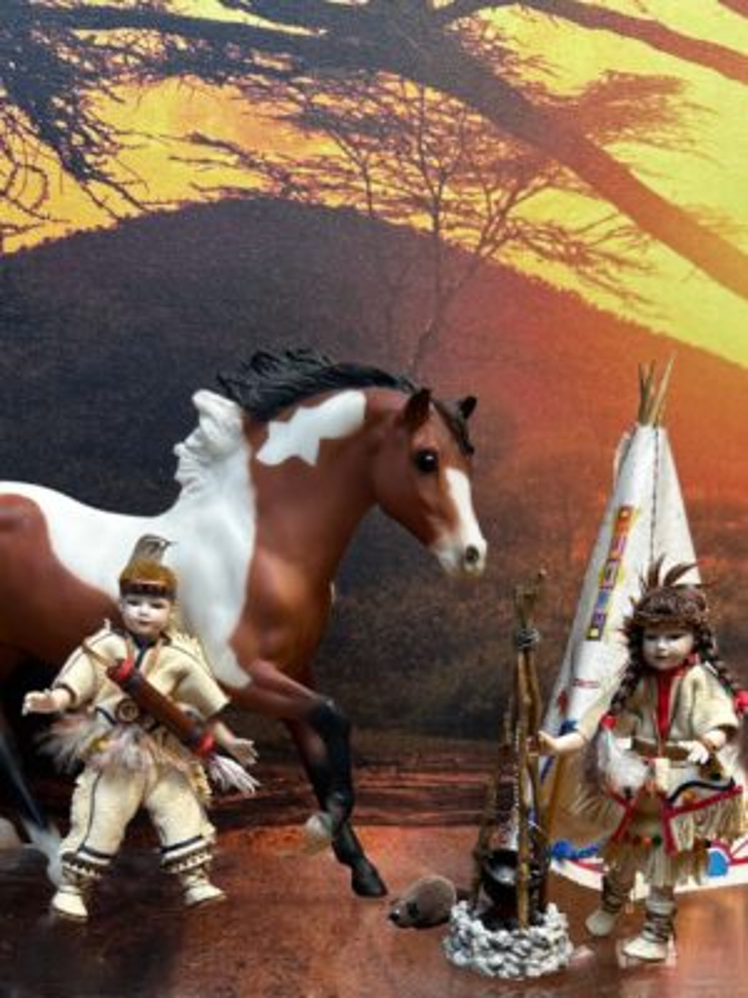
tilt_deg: -15.4
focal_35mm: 24
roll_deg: -3.3
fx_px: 691
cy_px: 499
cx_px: 374
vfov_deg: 71.6
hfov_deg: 56.8
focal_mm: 6.86
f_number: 1.78
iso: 100
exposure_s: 1/100
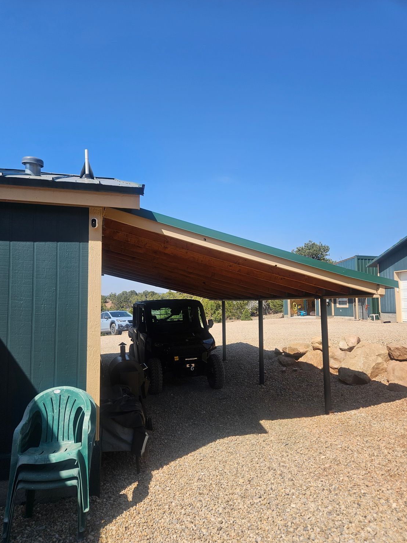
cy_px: 280
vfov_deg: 71.6
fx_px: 376
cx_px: 200
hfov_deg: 56.8
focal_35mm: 24
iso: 25
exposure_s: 1/1746
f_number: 1.8
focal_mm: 5.4
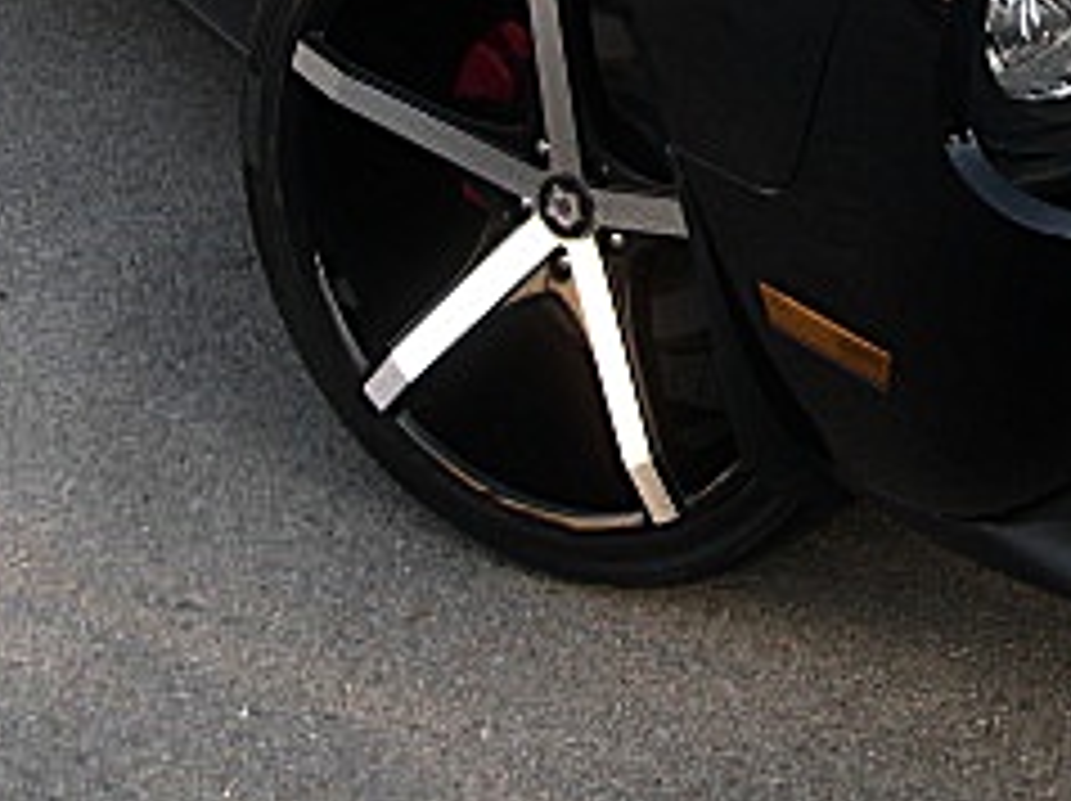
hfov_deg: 19.8
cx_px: 1012
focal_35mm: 97
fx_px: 2998
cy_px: -81
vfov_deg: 14.8
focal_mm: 6.3
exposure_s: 1/60
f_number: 2.8
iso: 50
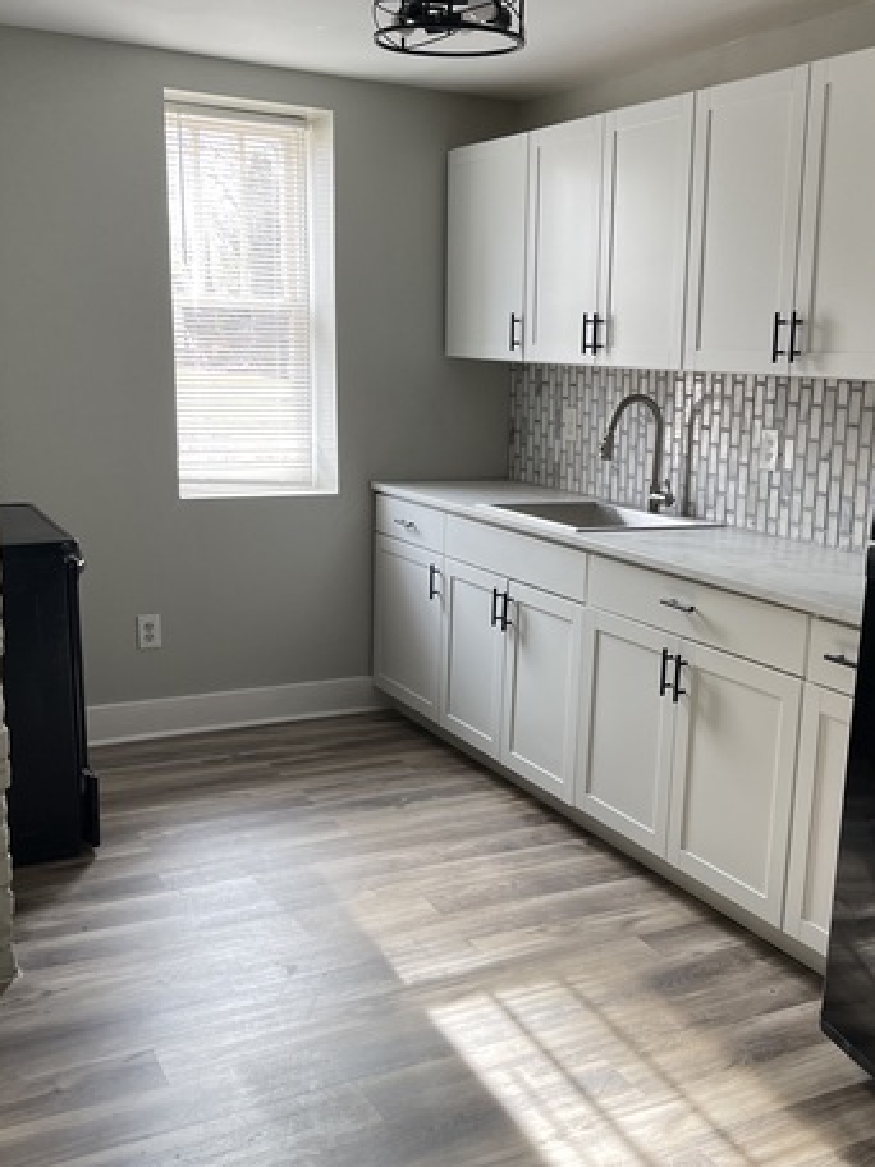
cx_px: 486
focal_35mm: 38
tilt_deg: -13.0
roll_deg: -0.9
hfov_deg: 37.7
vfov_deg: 49.0
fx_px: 1281
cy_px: 608
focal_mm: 5.1
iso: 100
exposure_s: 1/120
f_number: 1.6
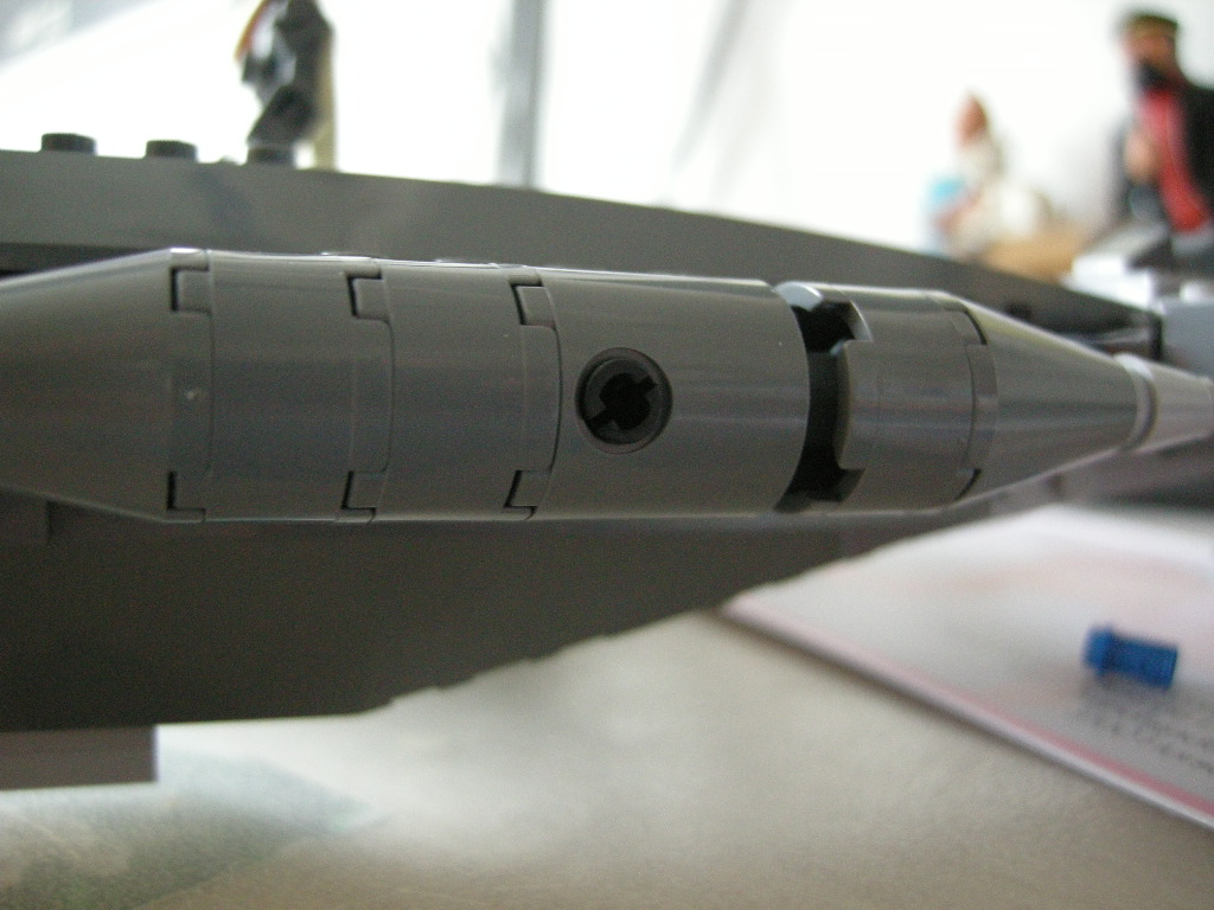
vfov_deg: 39.7
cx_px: 607
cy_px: 455
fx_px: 1263
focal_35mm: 36
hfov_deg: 51.4
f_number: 2.7
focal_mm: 7.5
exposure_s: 1/30.2
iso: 400
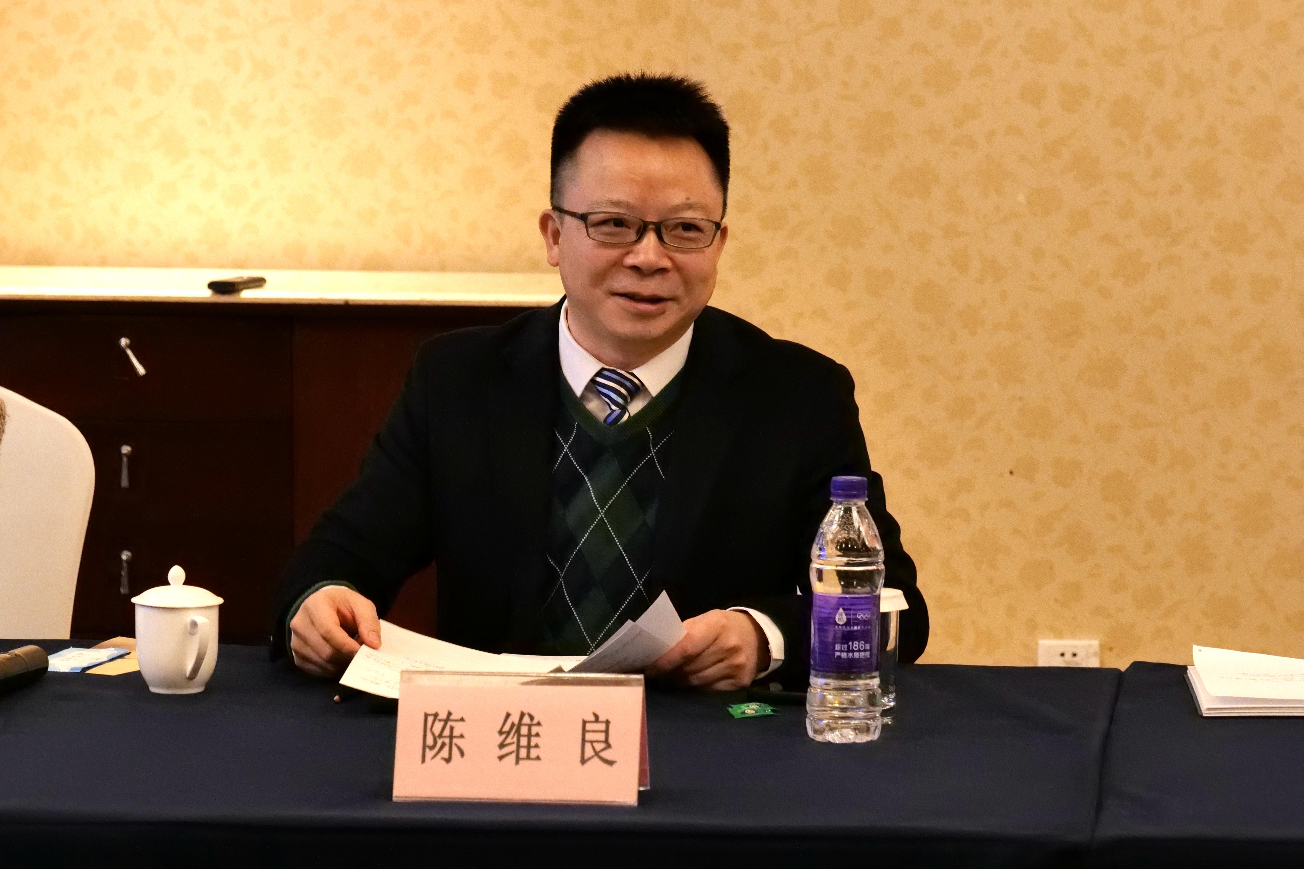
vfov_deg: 13.0
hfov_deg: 19.5
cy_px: 434
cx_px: 652
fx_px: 3803
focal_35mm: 105
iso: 12800
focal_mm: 105
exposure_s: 1/125
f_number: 8
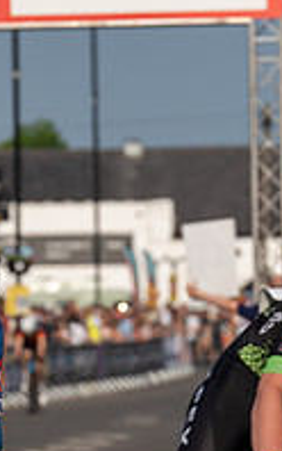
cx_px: -134
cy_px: 322
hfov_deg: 2.4
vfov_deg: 3.9
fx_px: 6667
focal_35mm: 543
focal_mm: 182
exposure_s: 1/1000
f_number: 6.3
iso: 160
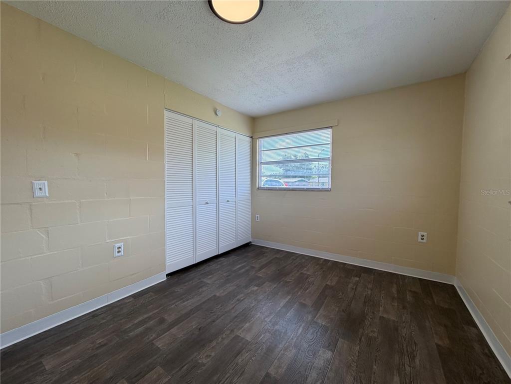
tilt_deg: -3.8
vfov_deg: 85.7
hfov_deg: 102.1
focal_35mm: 14
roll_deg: +0.1
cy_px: 192
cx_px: 256
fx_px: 207
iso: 64
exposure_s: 1/121
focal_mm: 2.22
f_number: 2.2
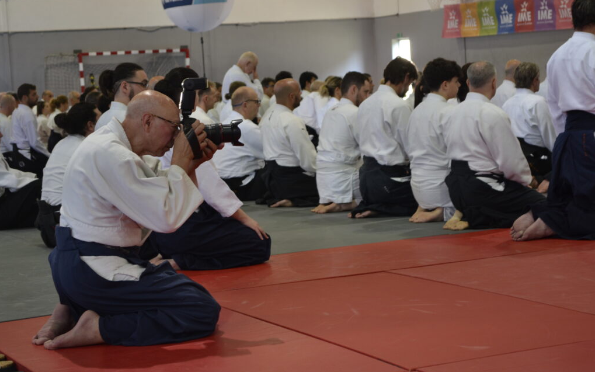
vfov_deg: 15.5
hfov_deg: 24.5
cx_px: 297
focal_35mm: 85
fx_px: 1370
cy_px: 173
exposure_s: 1/25
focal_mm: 55
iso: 400
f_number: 5.6
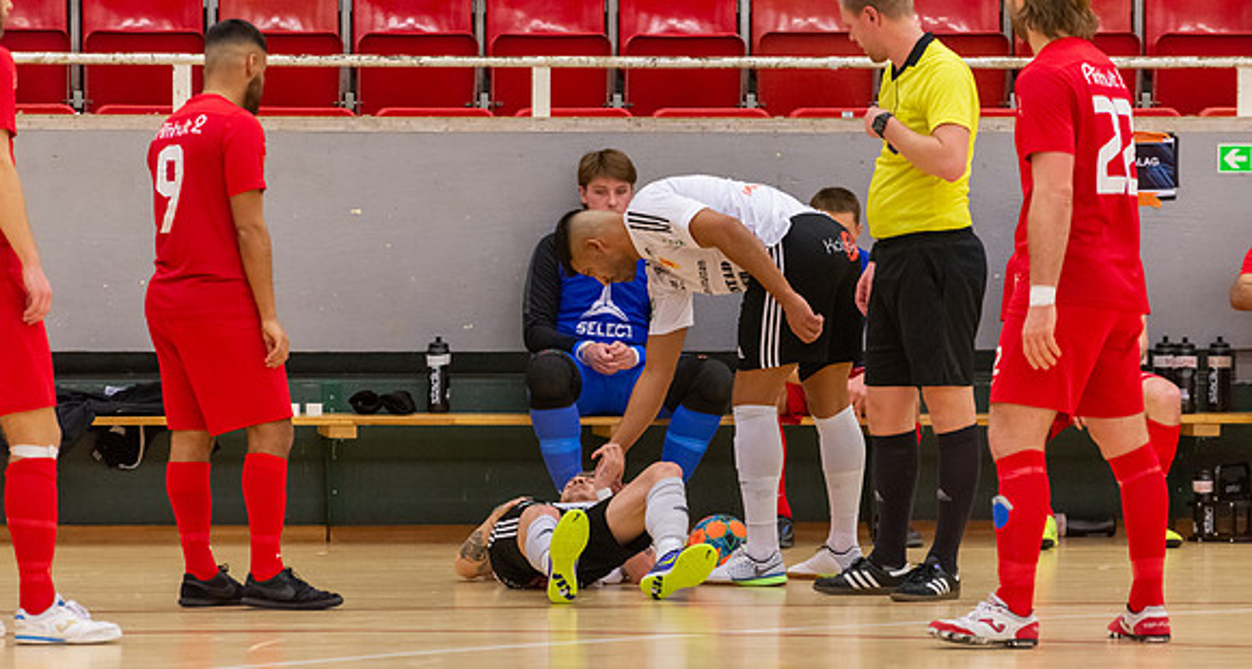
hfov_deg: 10.5
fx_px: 6783
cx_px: 626
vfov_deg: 5.6
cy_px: 418
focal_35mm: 207
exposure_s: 1/640
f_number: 5.3
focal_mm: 195
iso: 4000
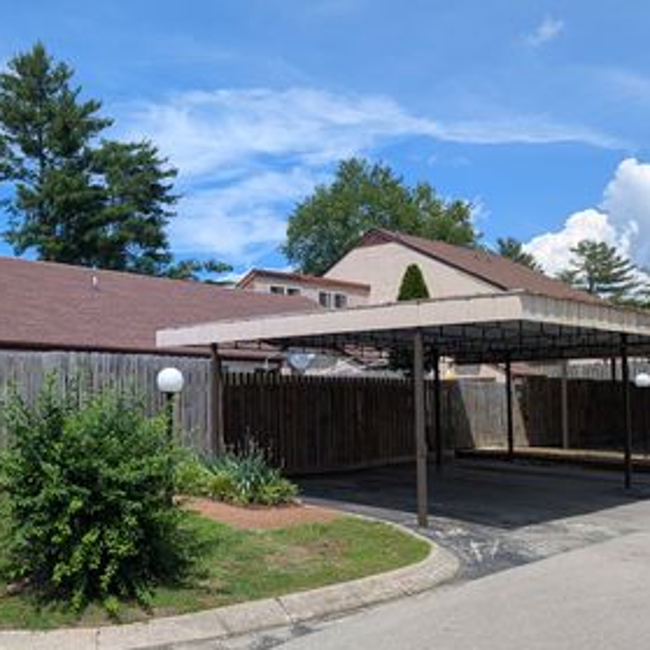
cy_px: 362
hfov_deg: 41.8
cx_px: 123
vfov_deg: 43.8
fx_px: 807
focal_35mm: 38
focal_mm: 4.53
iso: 48
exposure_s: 1/2933
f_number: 1.7
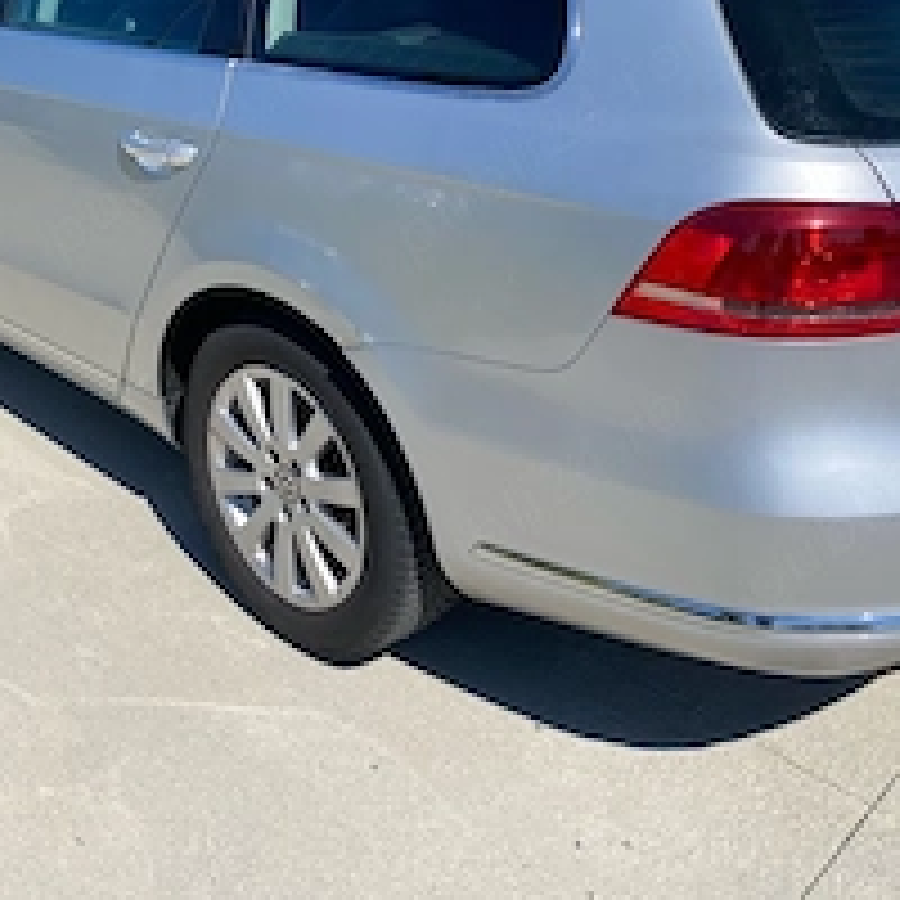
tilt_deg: -15.6
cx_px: 279
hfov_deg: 36.3
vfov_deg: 35.8
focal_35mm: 46
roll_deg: +0.2
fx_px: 1353
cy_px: 202
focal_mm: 4.25
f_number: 1.8
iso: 32
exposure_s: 1/3731
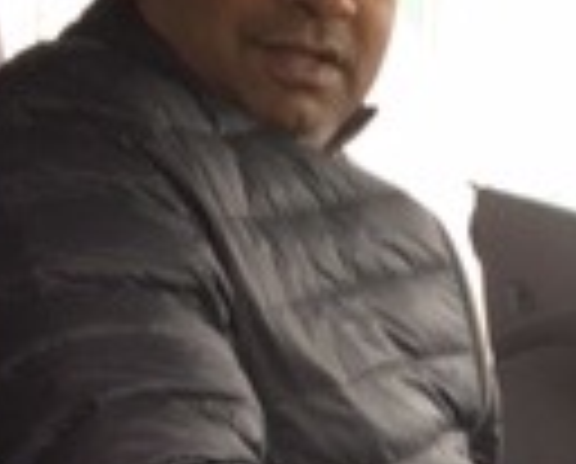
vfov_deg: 10.2
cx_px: 652
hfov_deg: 13.3
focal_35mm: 141
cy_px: 887
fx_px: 2409
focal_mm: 4.15
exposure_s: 1/60
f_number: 2.2
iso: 32
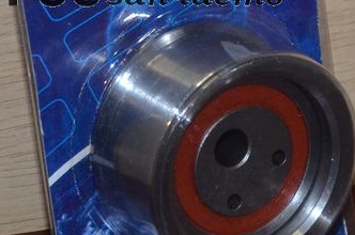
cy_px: -16
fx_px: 2825
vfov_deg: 4.8
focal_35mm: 287
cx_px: 143
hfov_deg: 7.2
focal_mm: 62
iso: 800
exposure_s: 1/60
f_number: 5.3
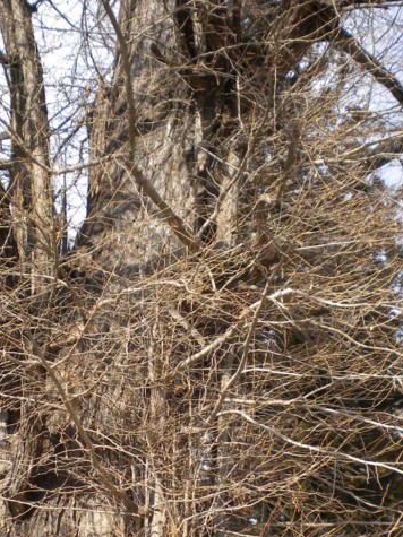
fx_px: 916
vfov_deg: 31.7
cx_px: 106
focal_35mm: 59
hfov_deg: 24.6
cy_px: 443
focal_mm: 6.3
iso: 80
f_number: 4.6
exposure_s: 1/284
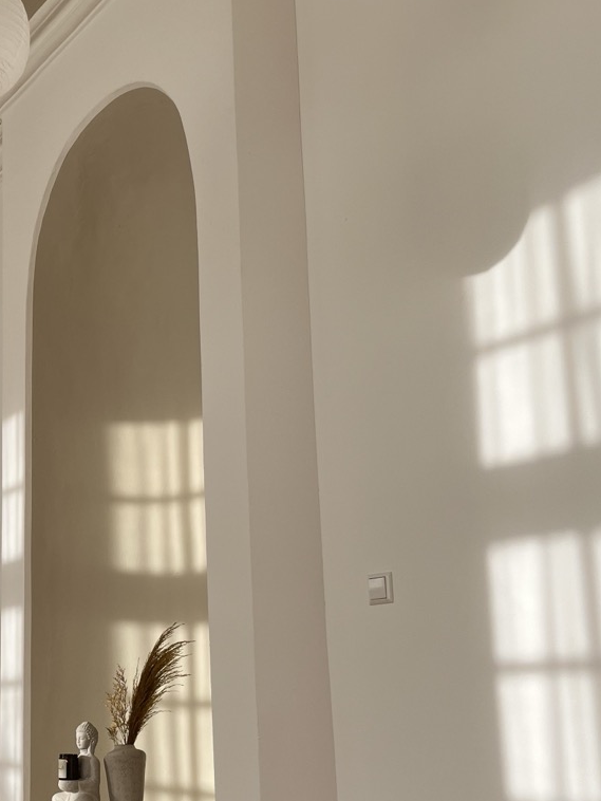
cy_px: 500
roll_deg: +1.2
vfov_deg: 39.4
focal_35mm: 48
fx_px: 1111
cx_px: 75
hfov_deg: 29.2
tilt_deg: +10.6
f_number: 1.6
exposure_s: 1/615
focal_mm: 5.1
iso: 50
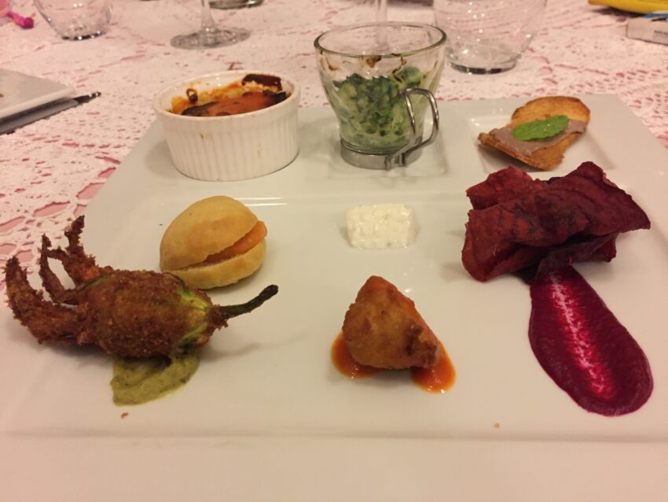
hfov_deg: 61.6
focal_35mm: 29
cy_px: 251
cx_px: 334
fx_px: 560
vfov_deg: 48.2
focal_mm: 4.15
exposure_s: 1/17
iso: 500
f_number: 2.2
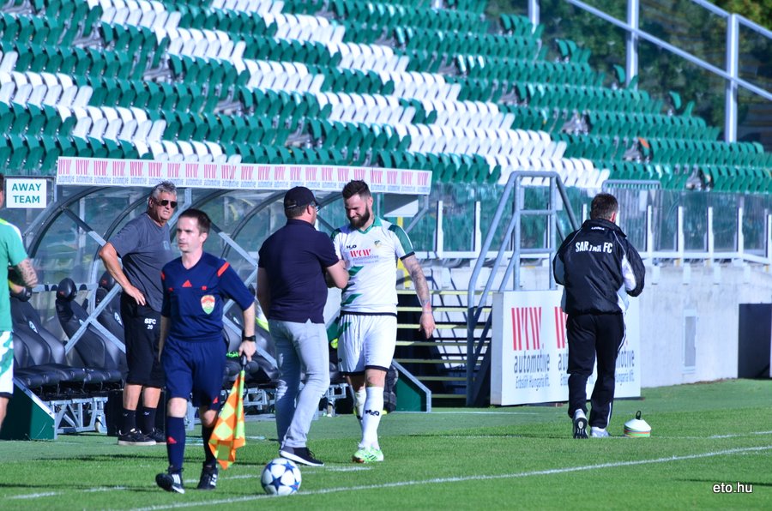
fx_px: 8667
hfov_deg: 5.1
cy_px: 256
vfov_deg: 3.4
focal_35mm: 405
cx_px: 386
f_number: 6.3
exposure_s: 1/800
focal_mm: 270
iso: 200
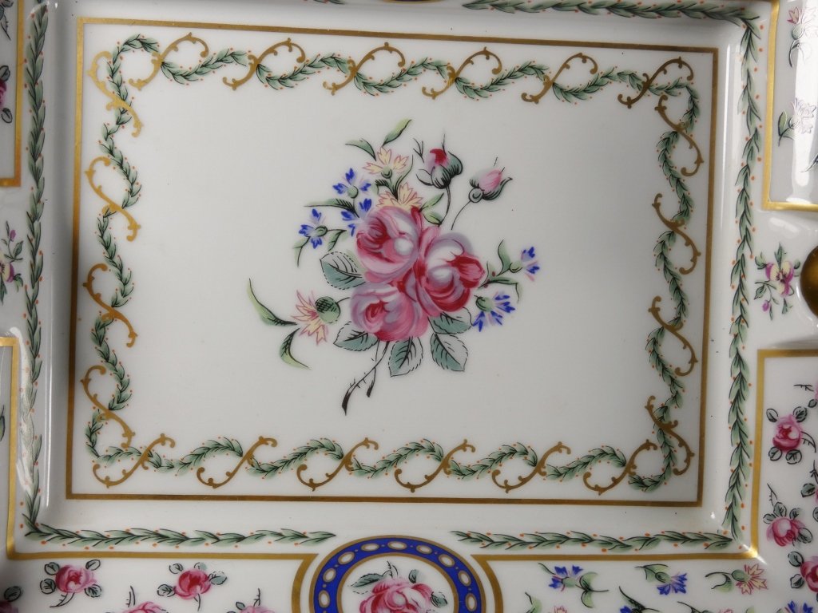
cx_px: 409
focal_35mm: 58
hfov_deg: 33.2
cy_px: 306
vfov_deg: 25.2
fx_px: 1371
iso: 80
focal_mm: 10.4
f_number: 4.1
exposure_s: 1/200
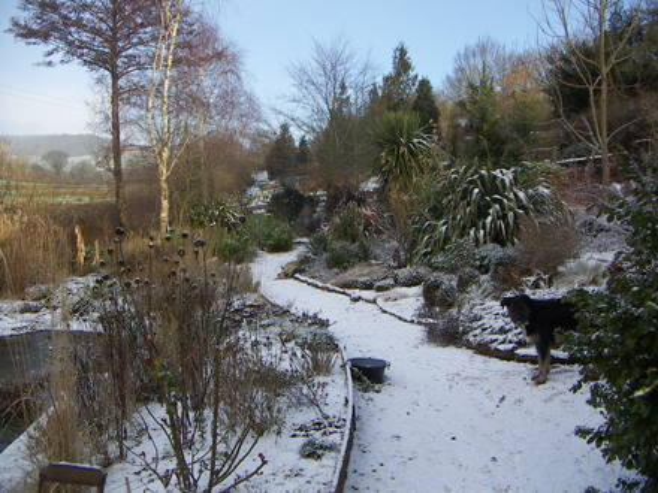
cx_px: 329
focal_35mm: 36
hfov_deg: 51.4
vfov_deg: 39.7
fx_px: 684
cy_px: 246
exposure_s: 1/160
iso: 64
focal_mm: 4.7
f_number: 6.7
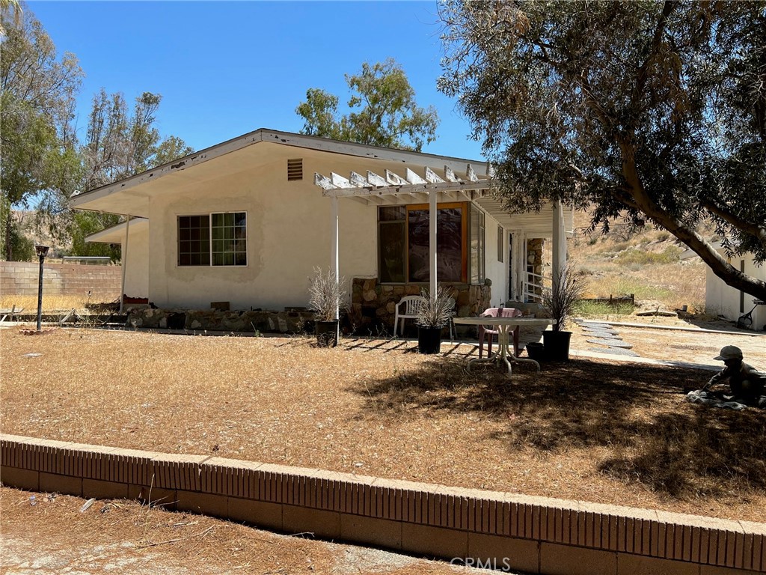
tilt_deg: -1.1
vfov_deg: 53.1
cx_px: 383
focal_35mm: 26
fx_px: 575
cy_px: 288
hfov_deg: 67.3
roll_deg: +0.5
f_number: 1.5
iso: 50
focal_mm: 5.7
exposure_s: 1/2695
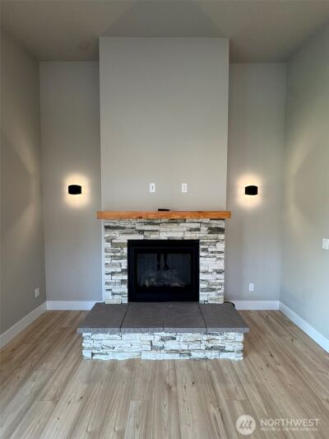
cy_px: 220
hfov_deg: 85.7
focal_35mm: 14
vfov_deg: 102.1
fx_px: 177
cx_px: 164
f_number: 2.2
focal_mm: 2.22
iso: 160
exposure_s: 1/120
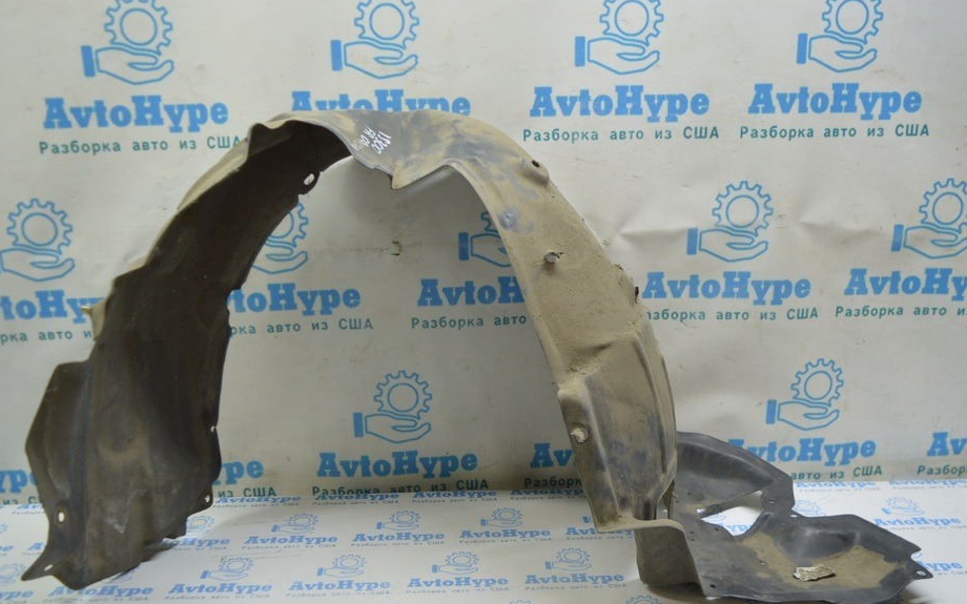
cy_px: 351
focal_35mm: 34
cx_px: 467
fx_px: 896
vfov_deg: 37.2
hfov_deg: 56.7
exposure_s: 1/60
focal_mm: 20
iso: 400
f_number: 3.5
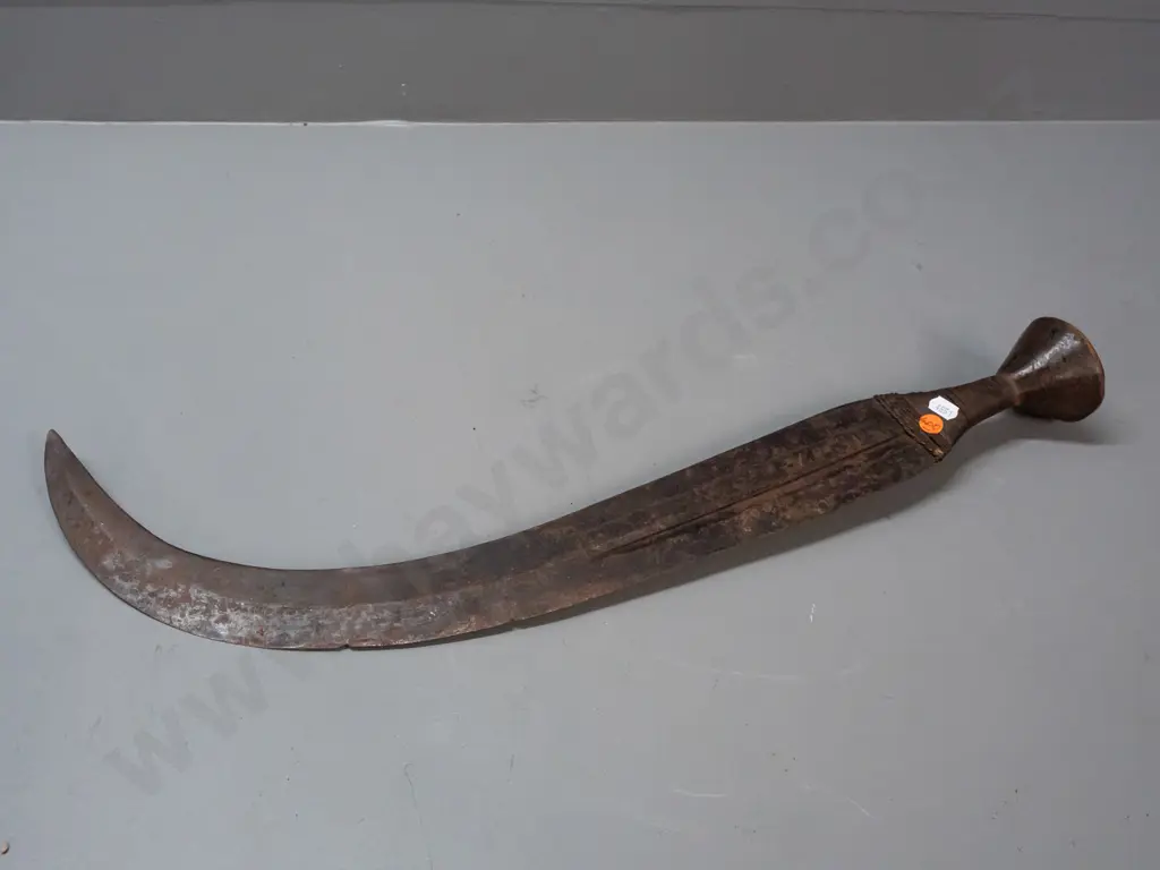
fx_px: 1072
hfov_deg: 56.8
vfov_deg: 44.2
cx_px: 580
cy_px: 435
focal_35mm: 32
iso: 3200
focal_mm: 16
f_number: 5.6
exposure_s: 1/250
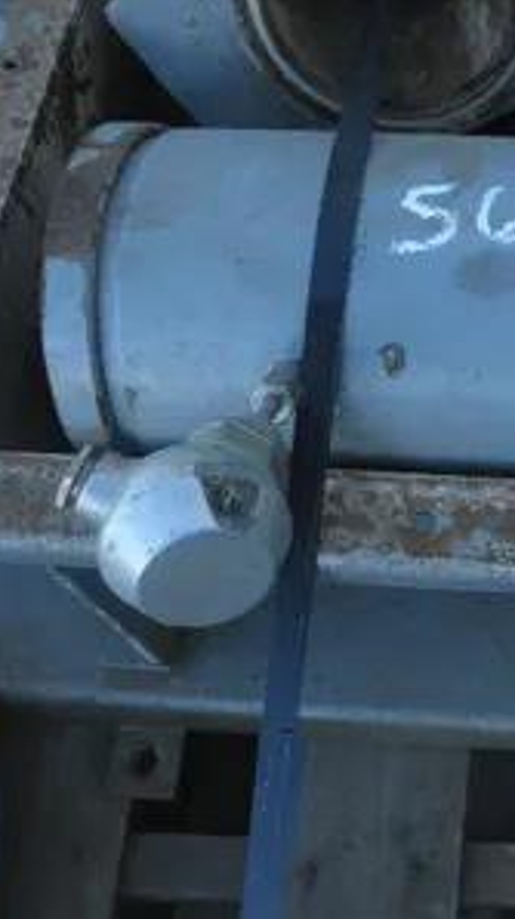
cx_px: 490
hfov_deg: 27.6
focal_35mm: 41
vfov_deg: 49.4
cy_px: 460
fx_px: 998
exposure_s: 1/125
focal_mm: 5
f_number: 3
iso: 64
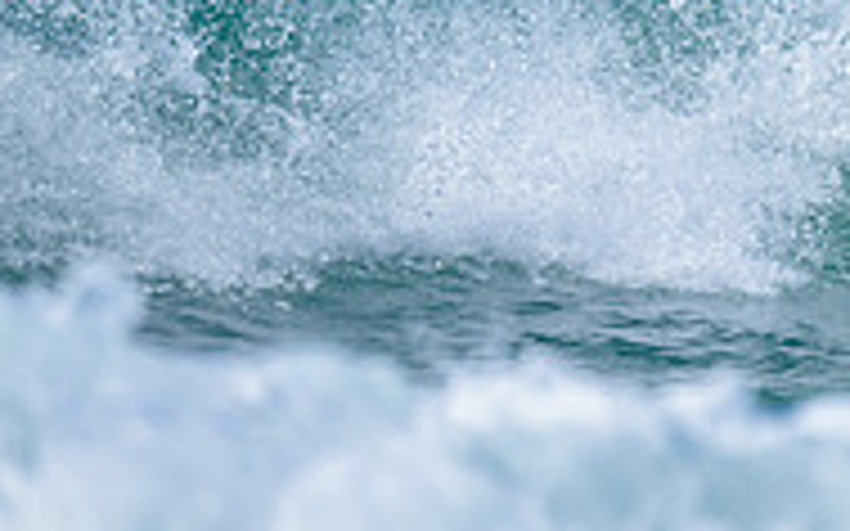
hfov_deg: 0.7
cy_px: -312
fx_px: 67391
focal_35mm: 2910
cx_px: 1444
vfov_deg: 0.5
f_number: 6.3
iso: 450
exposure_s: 1/2000
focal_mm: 800
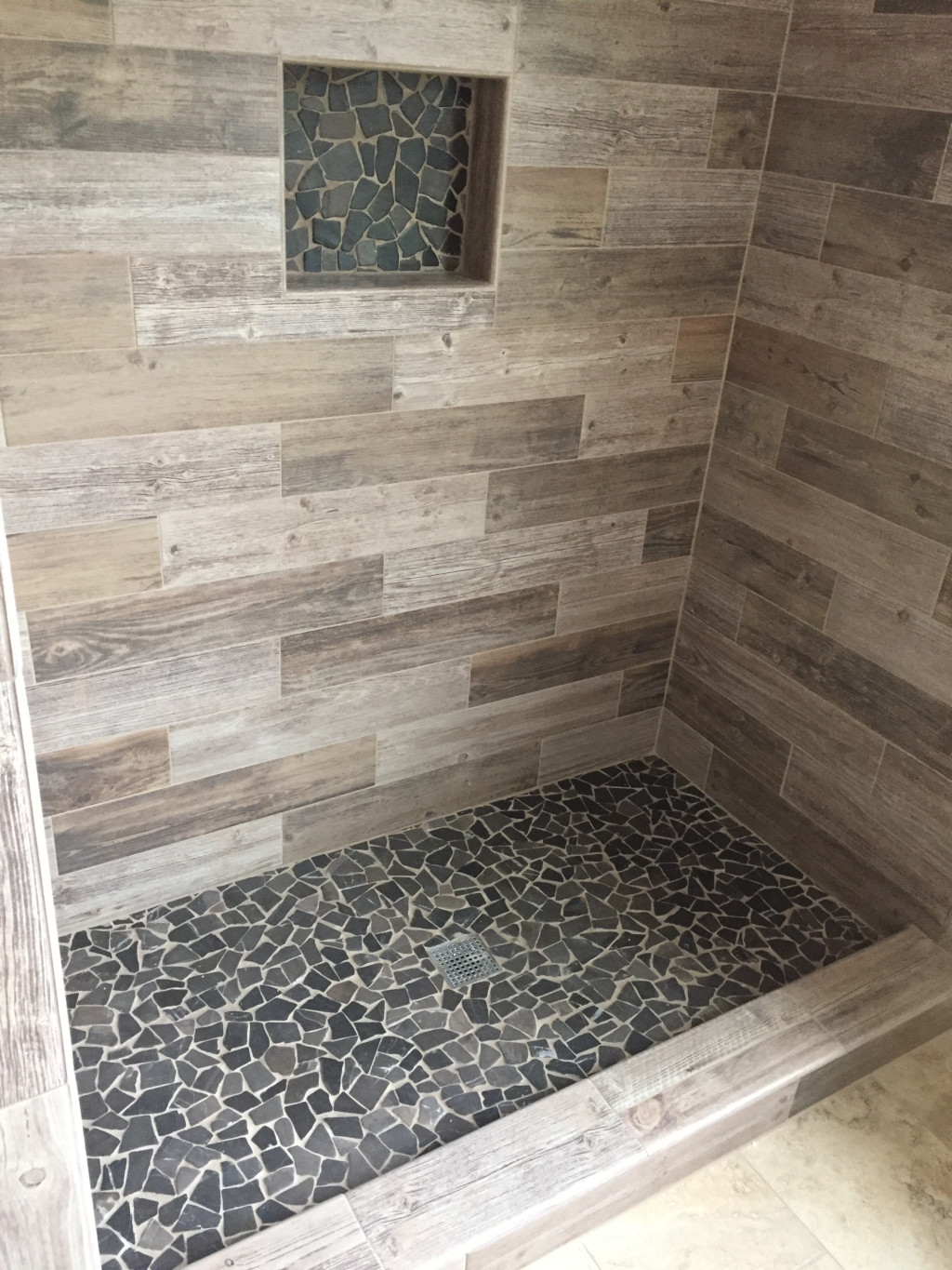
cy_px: 635
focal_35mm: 29
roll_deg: -4.2
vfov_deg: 61.7
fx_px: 1063
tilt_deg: -27.8
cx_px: 476
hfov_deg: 48.2
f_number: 2.2
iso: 250
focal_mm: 4.15
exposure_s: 1/15
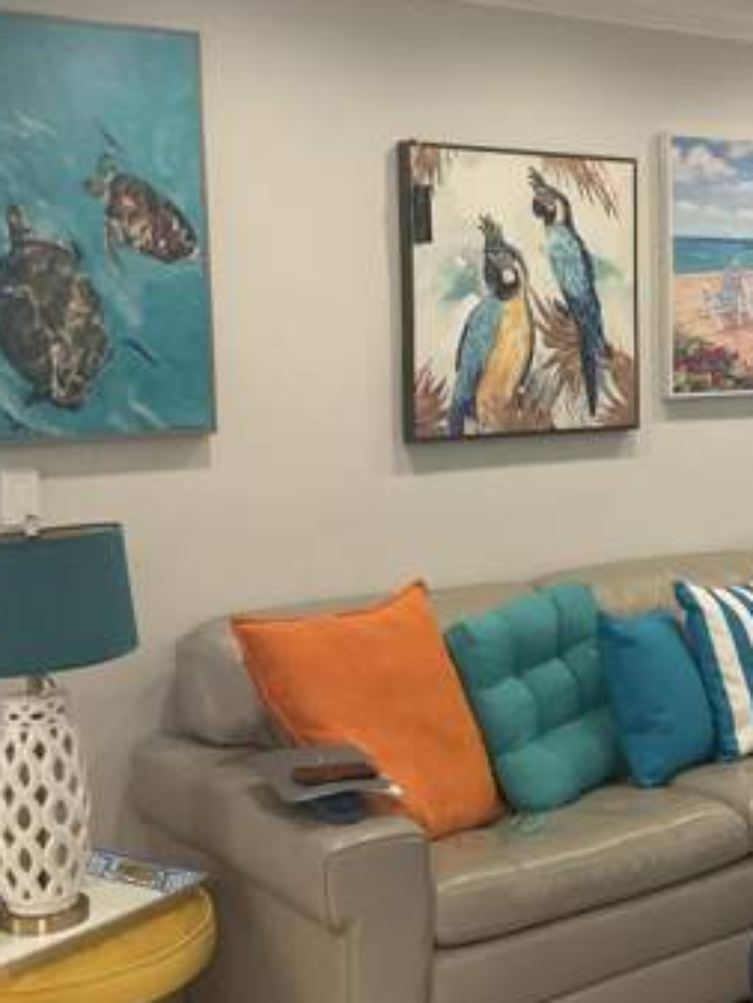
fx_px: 1594
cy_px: 443
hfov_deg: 26.2
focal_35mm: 55
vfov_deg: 34.9
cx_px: 580
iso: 100
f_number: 1.8
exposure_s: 1/60
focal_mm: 3
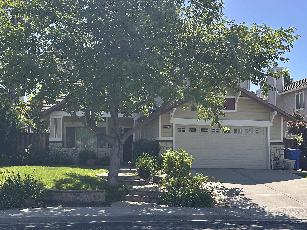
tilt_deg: +6.1
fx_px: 470
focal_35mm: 53
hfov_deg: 36.2
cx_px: 147
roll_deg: -0.3
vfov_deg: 27.5
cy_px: 109
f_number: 1.78
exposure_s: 1/1721
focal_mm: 6.86
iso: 64
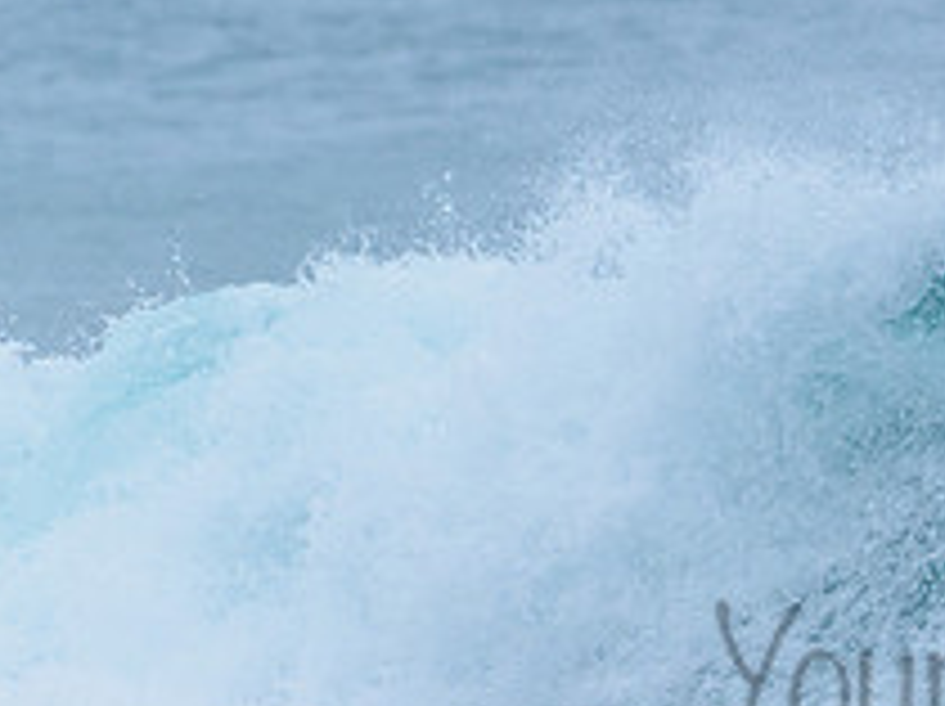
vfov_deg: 0.9
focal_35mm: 1671
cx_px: 1153
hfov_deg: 1.2
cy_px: 464
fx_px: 45565
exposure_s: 1/2000
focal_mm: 500
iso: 800
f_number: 5.6
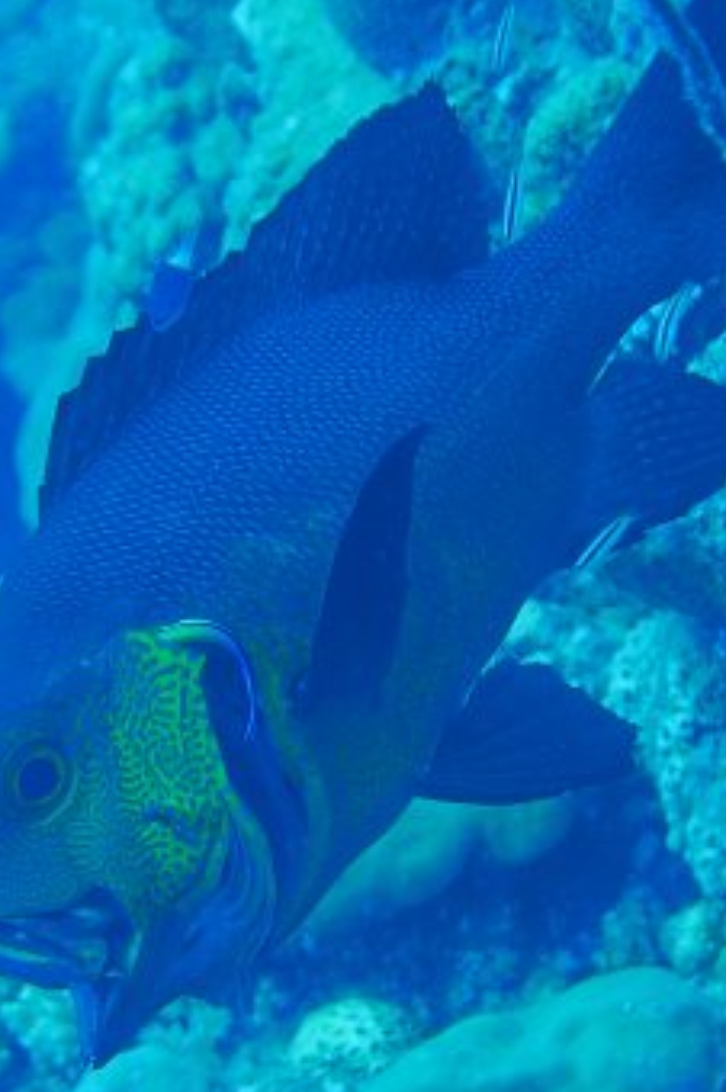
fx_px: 7699
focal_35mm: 254
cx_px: 193
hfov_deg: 5.4
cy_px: 597
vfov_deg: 8.1
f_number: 3.2
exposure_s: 1/125
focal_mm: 34
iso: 200
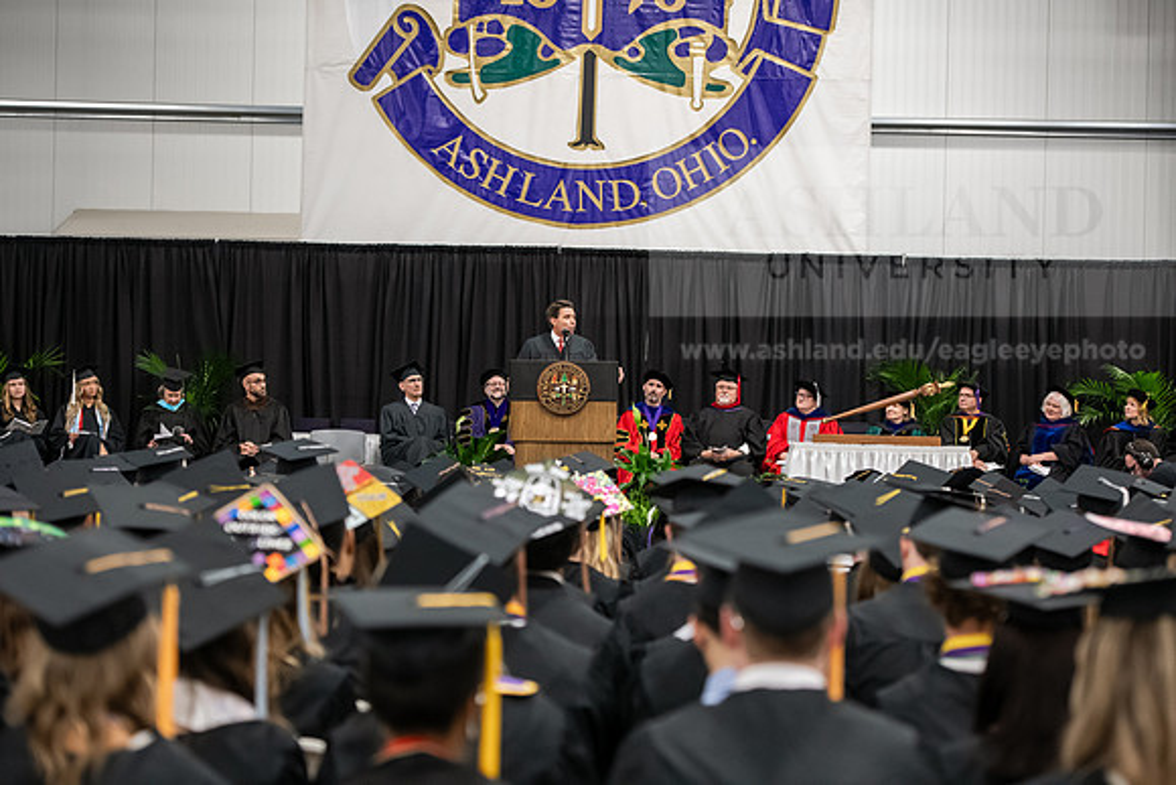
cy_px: 392
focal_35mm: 86
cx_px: 588
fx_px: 2810
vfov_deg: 15.9
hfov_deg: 23.6
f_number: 3.2
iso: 3200
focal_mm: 86
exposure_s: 1/200
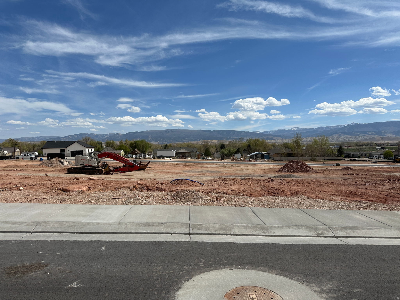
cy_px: 150
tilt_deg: -1.0
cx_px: 200
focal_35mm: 24
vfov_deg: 56.8
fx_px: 277
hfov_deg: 71.6
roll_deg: +2.2
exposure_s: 1/8929
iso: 80
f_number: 1.78
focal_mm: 6.86
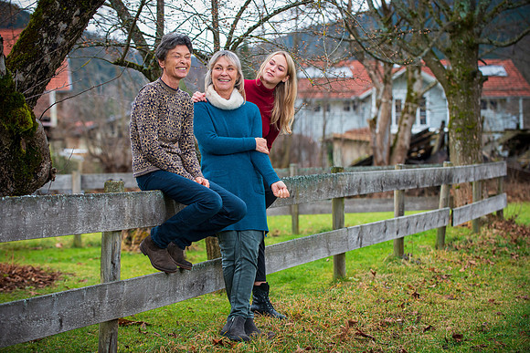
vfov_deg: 13.0
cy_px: 176
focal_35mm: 105
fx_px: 1546
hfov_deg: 19.5
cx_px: 265
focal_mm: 105
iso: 800
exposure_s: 1/200
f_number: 5
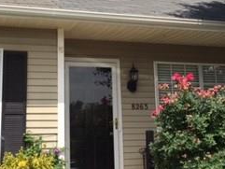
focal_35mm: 77
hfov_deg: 25.3
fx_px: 501
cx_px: 109
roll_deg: +1.6
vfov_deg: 18.9
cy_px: 23
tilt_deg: +13.5
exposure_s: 1/2083
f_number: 2.2
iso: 32
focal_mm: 4.15
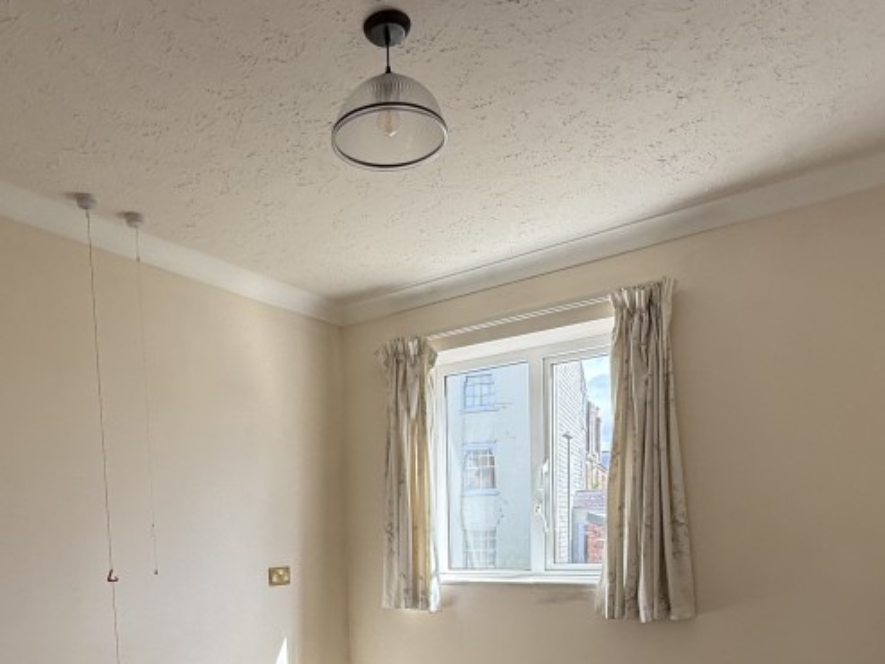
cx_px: 344
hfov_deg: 61.0
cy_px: 610
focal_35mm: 29
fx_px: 742
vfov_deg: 43.6
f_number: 2.2
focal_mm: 2.22
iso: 50
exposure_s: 1/210
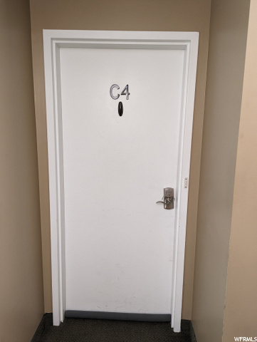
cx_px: 128
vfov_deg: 71.5
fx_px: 237
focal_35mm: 24
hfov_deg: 56.9
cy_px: 171
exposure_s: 1/24
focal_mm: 6.81
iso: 446
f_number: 1.85
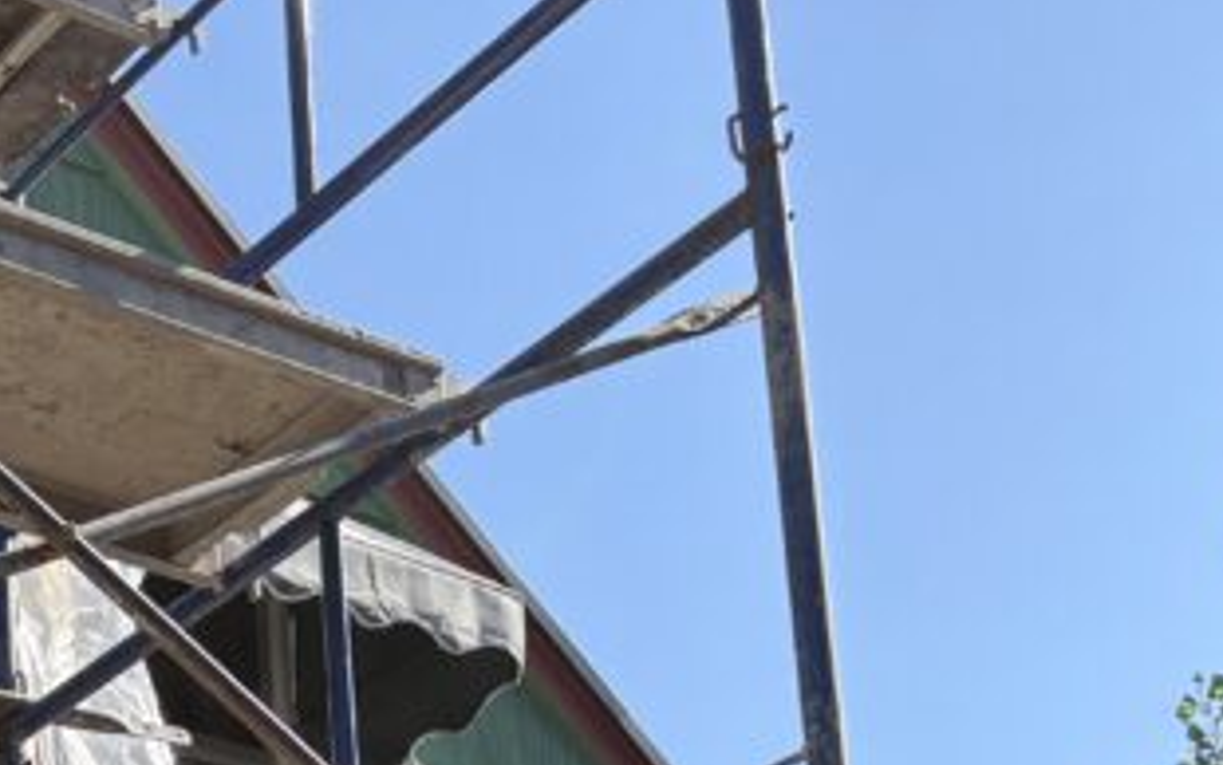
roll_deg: -1.1
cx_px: -576
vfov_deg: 12.7
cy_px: 1491
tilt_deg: +13.6
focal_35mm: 91
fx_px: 3034
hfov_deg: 19.9
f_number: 1.6
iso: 64
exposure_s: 1/1626
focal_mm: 5.96
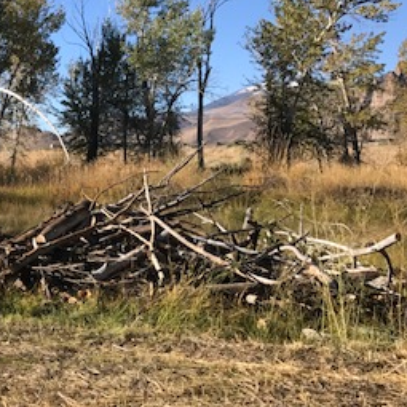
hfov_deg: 25.2
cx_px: -70
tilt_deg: +1.5
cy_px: 153
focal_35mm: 62
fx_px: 825
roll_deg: +0.1
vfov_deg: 27.6
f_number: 1.8
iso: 20
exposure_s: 1/1277
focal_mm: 3.99
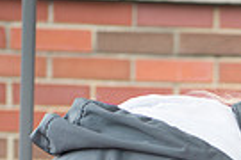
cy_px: 292
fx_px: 1868
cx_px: 357
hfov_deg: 7.3
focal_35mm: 279
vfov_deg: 4.9
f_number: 3.2
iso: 500
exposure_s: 1/200
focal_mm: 65
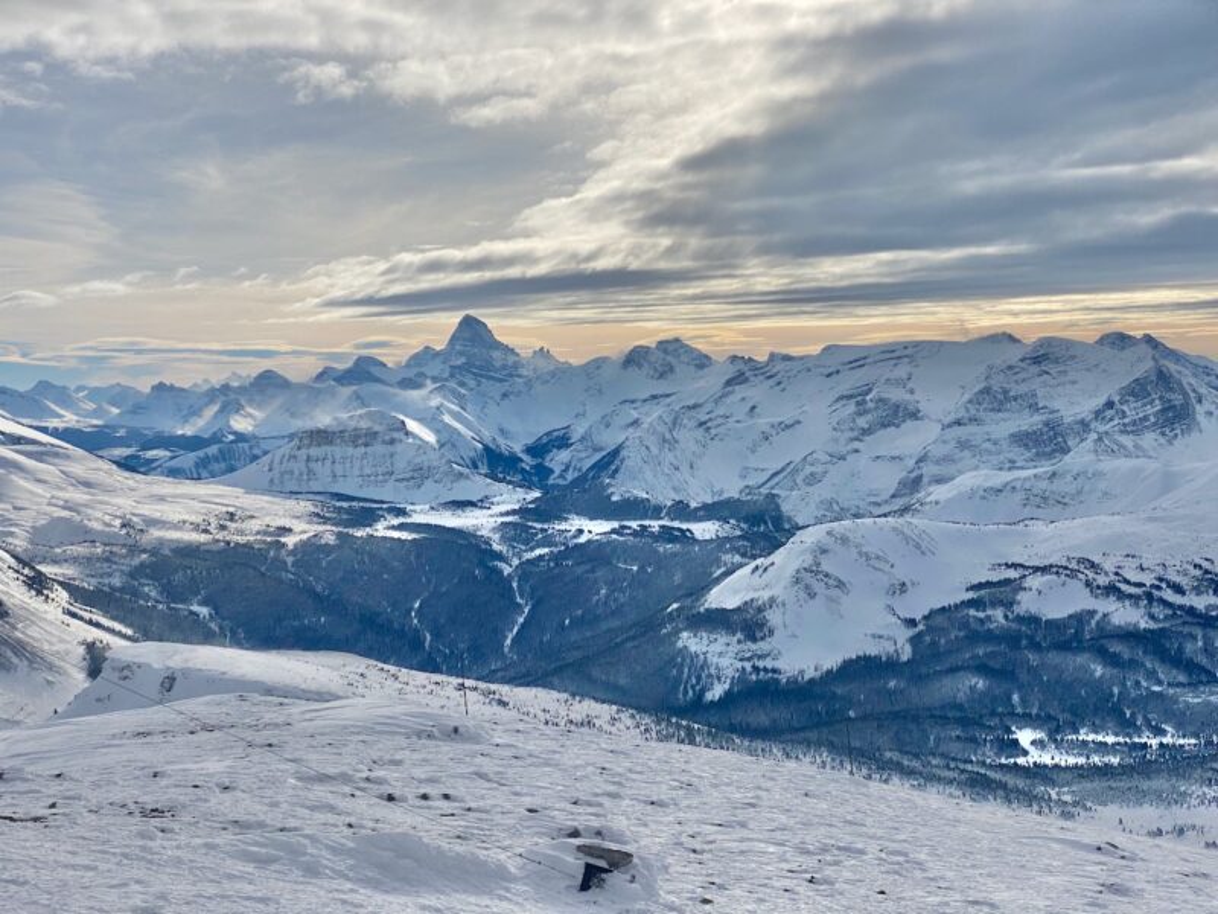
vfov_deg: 28.0
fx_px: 1830
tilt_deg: -4.0
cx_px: 609
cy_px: 457
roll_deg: +1.3
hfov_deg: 36.8
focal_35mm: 52
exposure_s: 1/7937
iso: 25
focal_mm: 6
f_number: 2
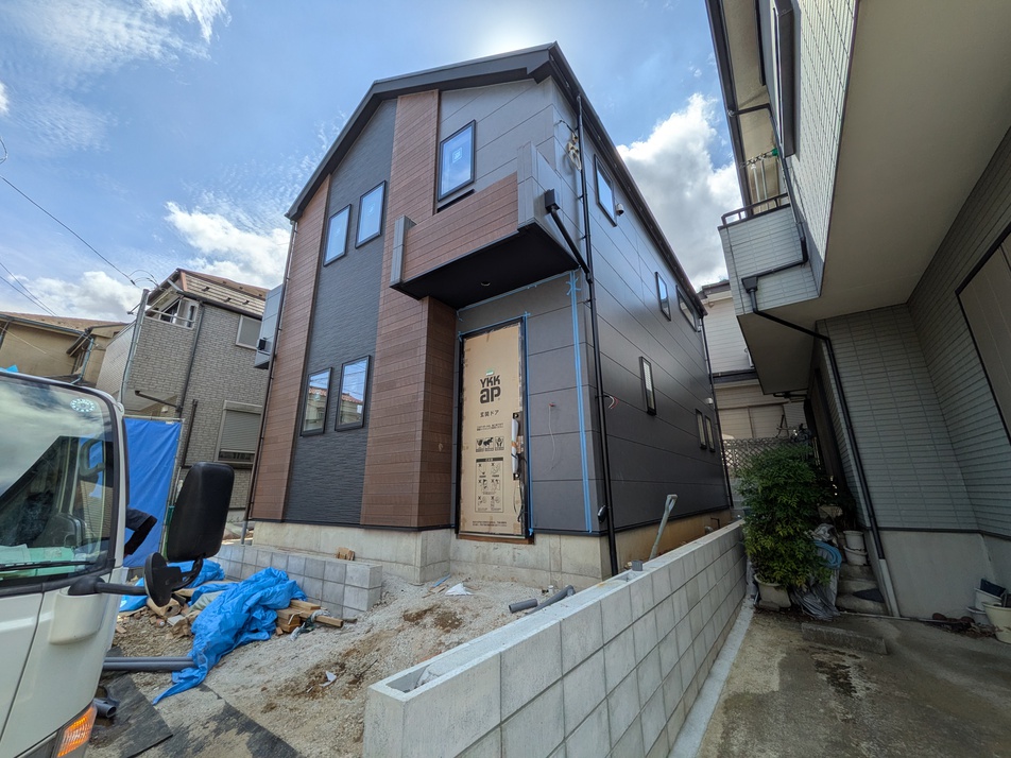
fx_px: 409
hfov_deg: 102.1
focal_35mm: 14
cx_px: 506
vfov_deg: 85.7
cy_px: 379
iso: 51
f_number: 2.2
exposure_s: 1/3106
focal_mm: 1.83
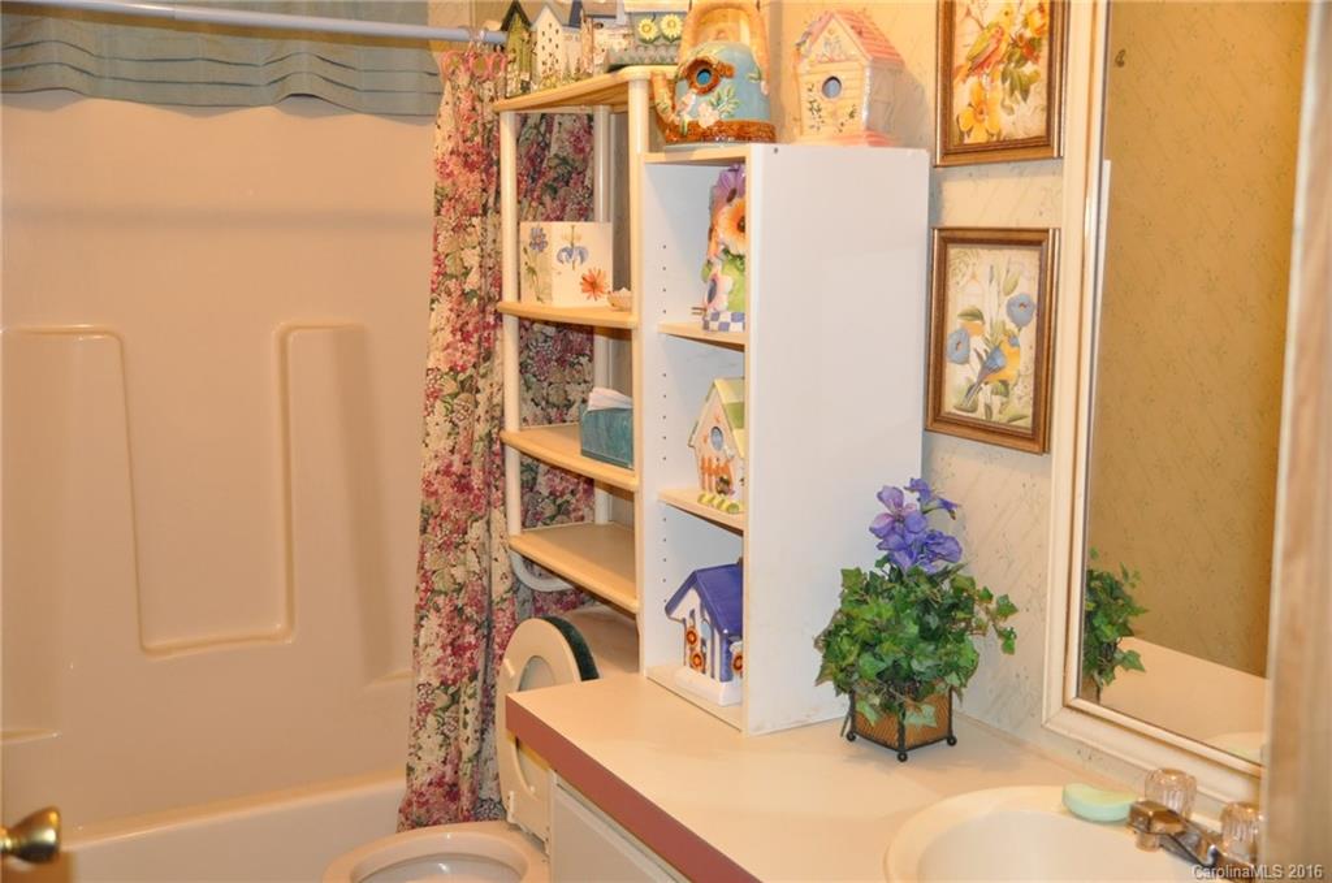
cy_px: 442
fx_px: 1441
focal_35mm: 39
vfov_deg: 34.1
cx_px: 666
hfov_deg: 49.6
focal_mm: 26
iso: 800
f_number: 2.8
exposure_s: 1/60
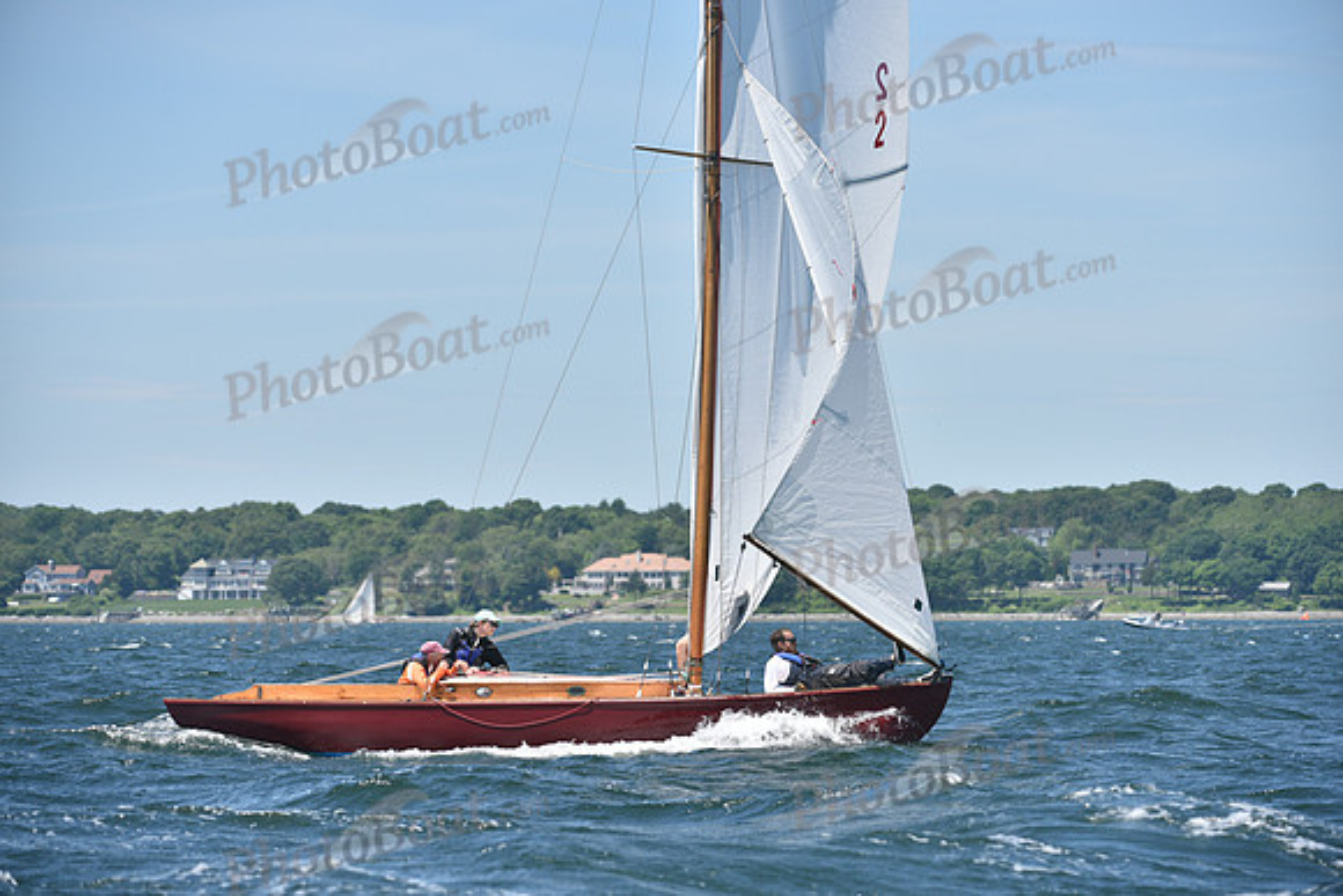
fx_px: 7463
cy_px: 448
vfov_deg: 6.9
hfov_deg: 10.3
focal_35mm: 200
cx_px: 672
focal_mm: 200
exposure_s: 1/1250
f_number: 5.6
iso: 250
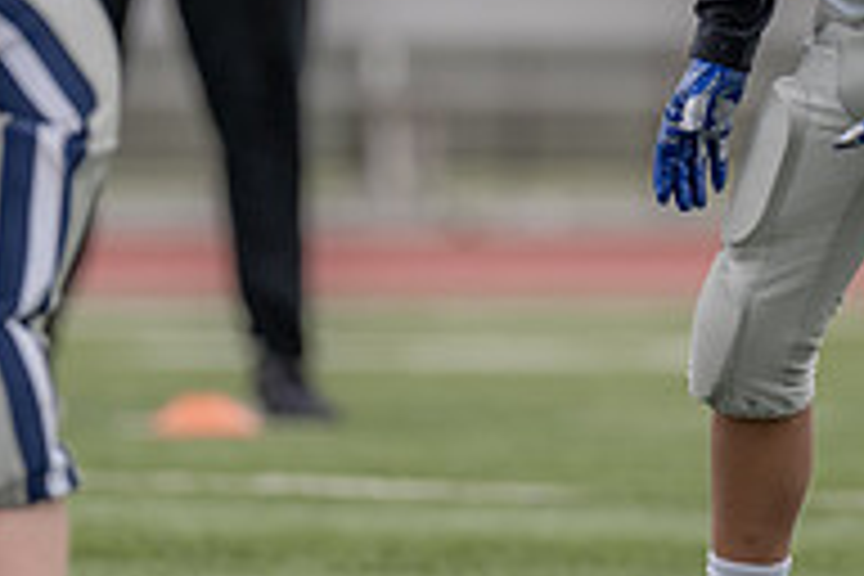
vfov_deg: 1.4
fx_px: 23278
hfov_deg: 2.1
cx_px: 716
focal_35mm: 970
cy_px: 33
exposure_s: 1/1250
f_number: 2.8
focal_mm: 200
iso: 200
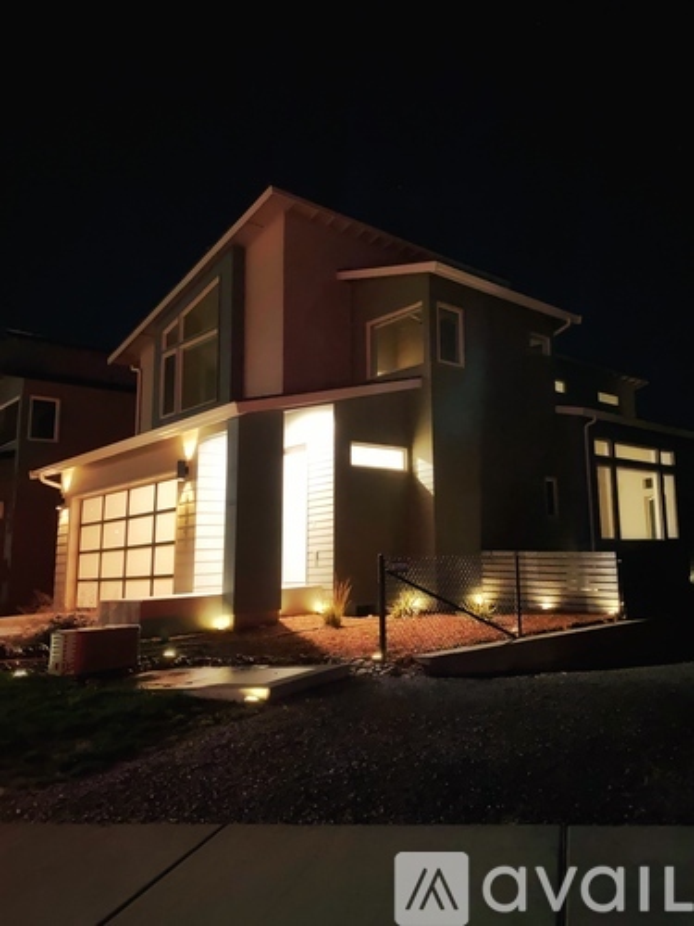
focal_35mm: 26
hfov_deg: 53.1
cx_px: 347
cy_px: 463
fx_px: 695
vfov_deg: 67.3
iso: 1600
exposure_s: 1/4
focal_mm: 4.25
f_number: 1.8
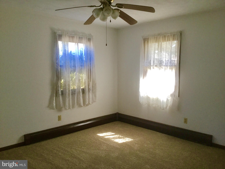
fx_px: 201
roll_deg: +0.7
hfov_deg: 58.4
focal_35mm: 31
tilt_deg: -4.6
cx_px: 112
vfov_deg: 45.4
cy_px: 84
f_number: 2.4
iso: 64
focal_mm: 3.3
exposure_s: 1/30
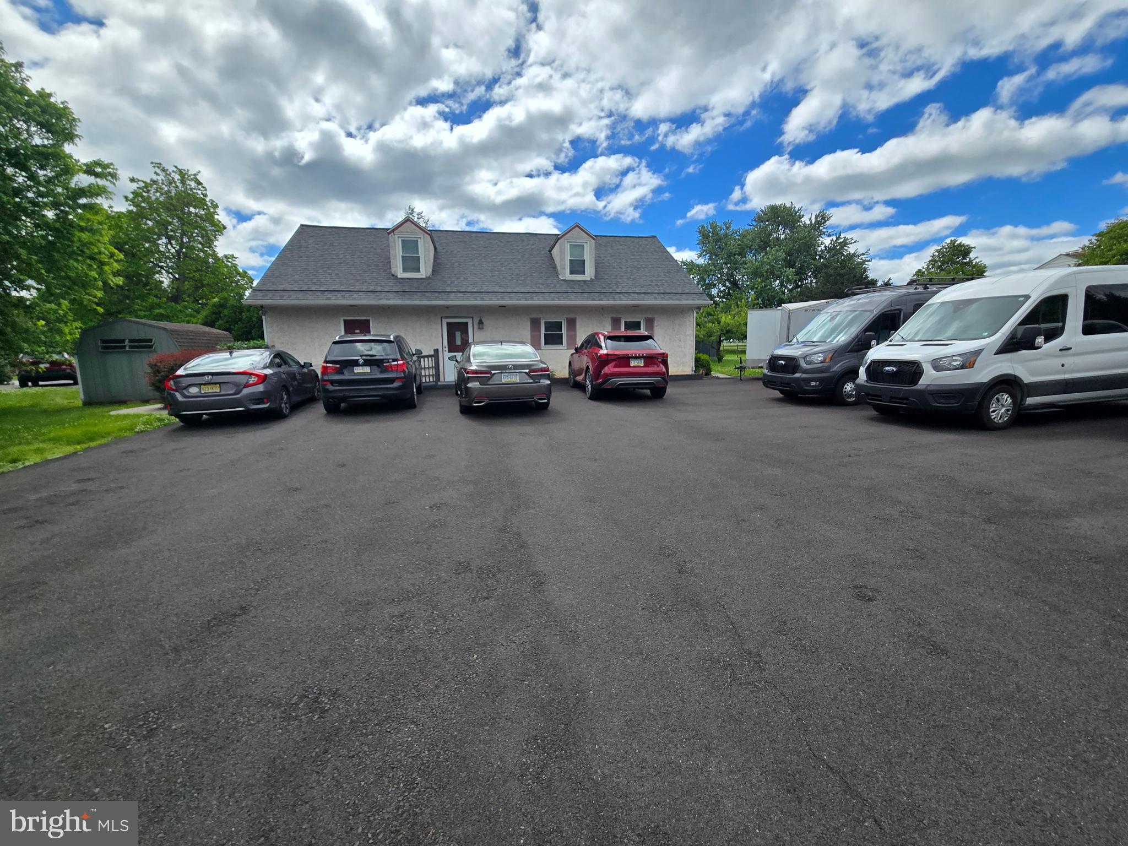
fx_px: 424
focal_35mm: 13
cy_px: 423
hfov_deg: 106.2
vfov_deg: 89.9
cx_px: 564
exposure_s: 1/2969
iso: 50
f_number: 2.2
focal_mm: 2.2
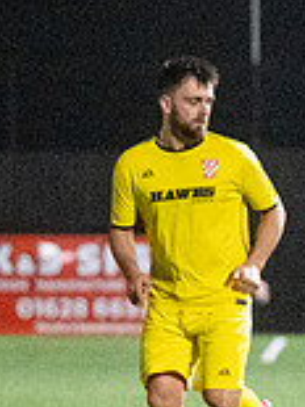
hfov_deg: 1.7
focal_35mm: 880
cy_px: 396
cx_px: 791
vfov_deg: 2.3
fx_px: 10352
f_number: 2.8
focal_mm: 140
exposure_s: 1/1000
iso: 8000
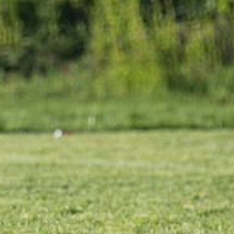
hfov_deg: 1.6
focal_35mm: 1075
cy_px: 83
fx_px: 8222
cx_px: -51
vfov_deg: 1.6
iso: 1000
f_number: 7.1
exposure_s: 1/1600
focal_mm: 360
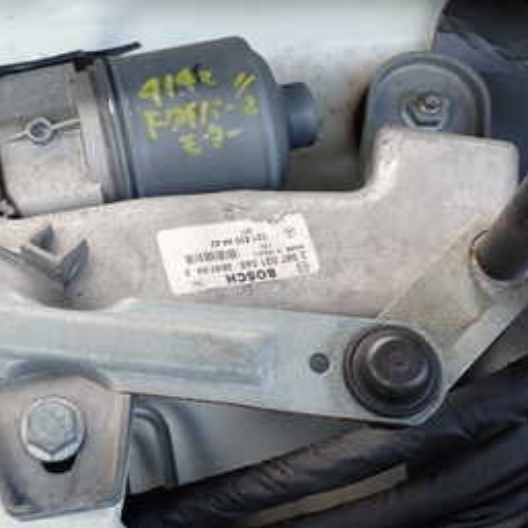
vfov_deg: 27.6
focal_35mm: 62
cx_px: 121
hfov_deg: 27.3
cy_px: 199
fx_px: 1070
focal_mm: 5.4
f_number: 3.2
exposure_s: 1/60
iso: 100
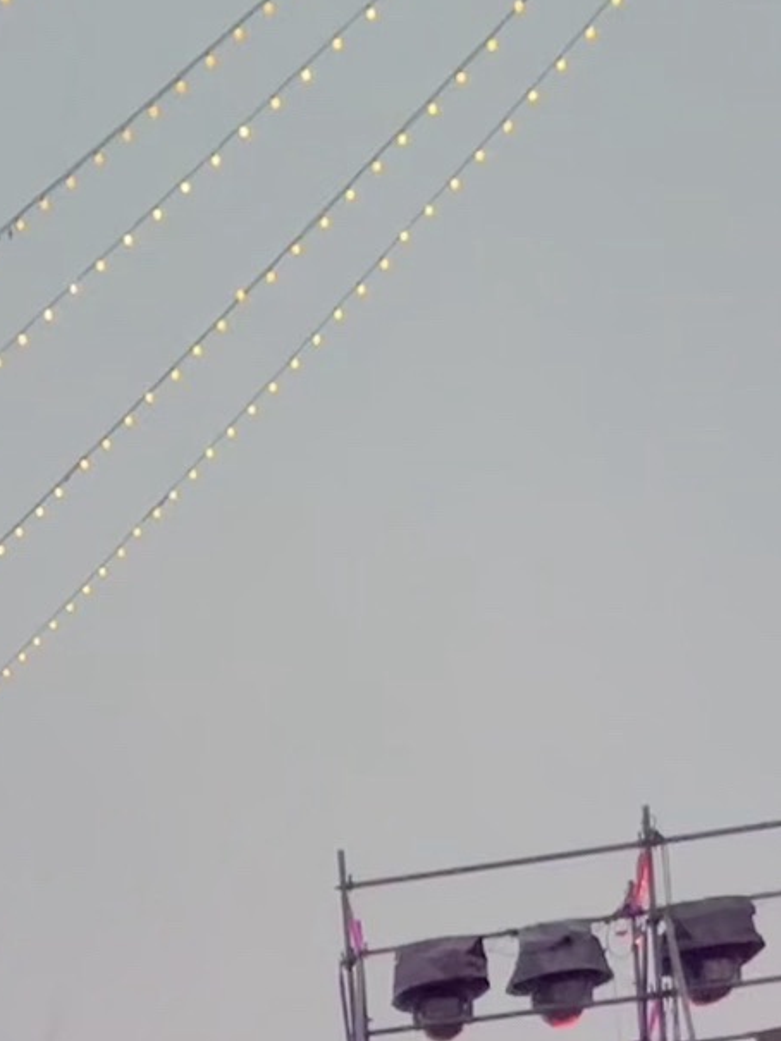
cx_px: 0
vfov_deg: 21.5
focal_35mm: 76
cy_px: 1566
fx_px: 2285
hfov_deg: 18.9
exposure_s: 1/50
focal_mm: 2.69
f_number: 1.9
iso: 200
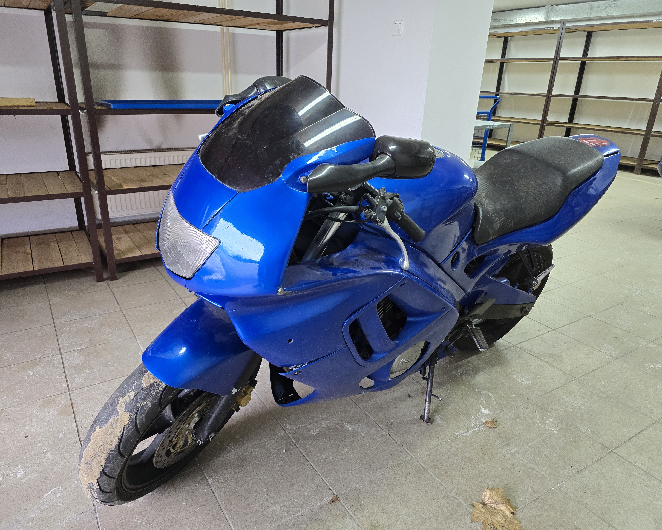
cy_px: 265
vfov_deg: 58.8
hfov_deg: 70.2
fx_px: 470
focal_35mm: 24
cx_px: 310
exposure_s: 1/100
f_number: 1.7
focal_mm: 6.3
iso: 500
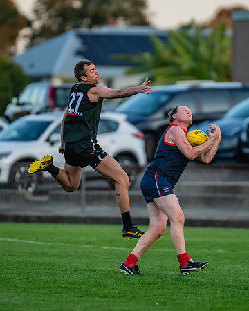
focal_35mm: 512
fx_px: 4715
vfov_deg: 3.8
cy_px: 148
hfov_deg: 3.0
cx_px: 139
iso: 1250
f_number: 2.8
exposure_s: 1/1600
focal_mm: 300
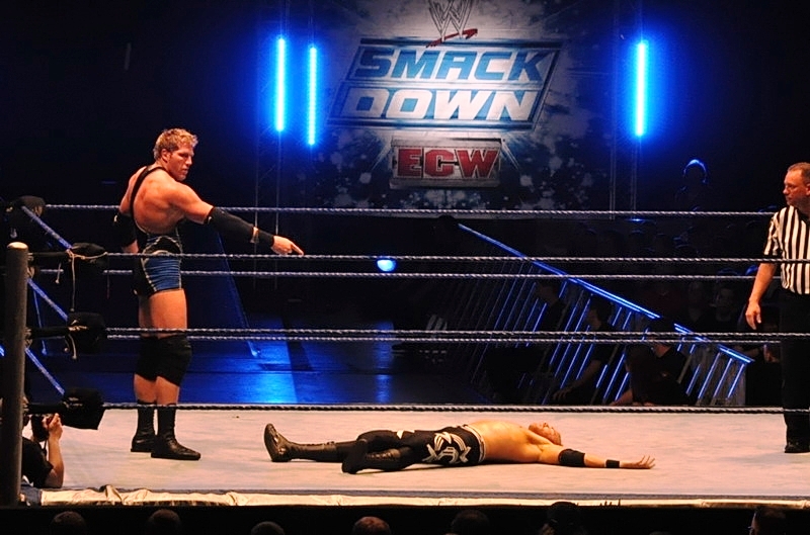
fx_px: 3535
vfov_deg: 8.7
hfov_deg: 13.1
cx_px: 405
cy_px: 268
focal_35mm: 158
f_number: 5.6
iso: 1600
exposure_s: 1/320
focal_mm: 105
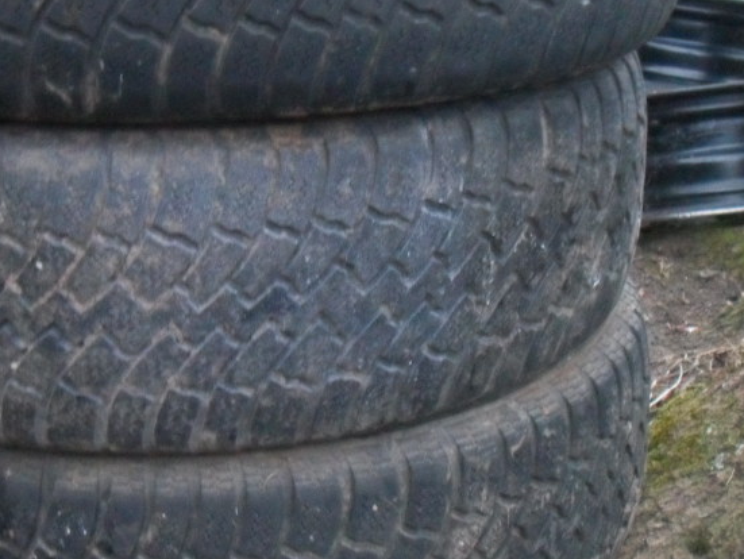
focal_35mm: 65
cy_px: 236
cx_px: 301
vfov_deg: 22.6
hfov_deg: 29.7
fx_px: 1398
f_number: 2.8
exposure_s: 1/15
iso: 480
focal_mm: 6.2
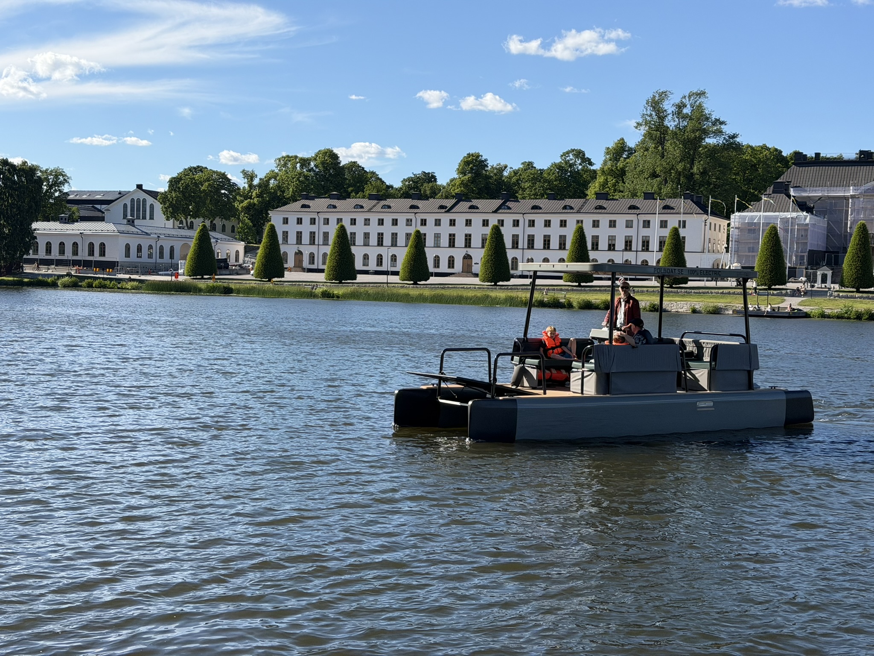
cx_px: 437
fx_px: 1212
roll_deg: -2.0
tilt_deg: -2.6
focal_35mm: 48
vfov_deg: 30.3
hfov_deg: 39.7
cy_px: 328
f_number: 1.78
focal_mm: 6.76
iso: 64
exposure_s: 1/3534
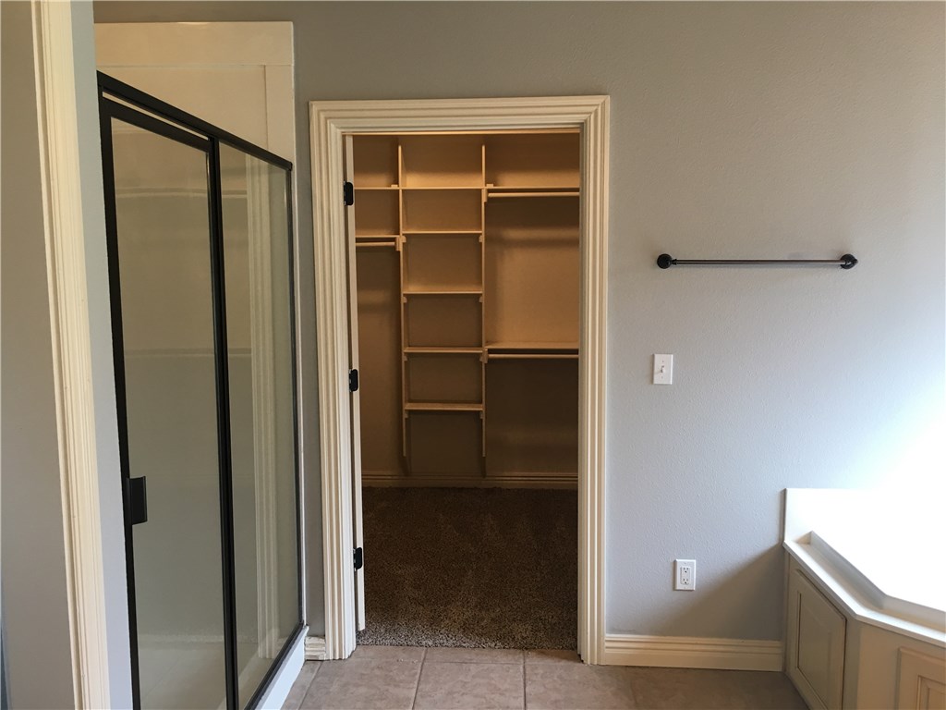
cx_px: 473
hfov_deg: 61.7
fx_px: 793
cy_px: 355
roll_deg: +1.1
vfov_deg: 48.2
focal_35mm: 29
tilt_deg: -5.8
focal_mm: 4.15
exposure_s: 1/30
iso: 40
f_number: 2.2
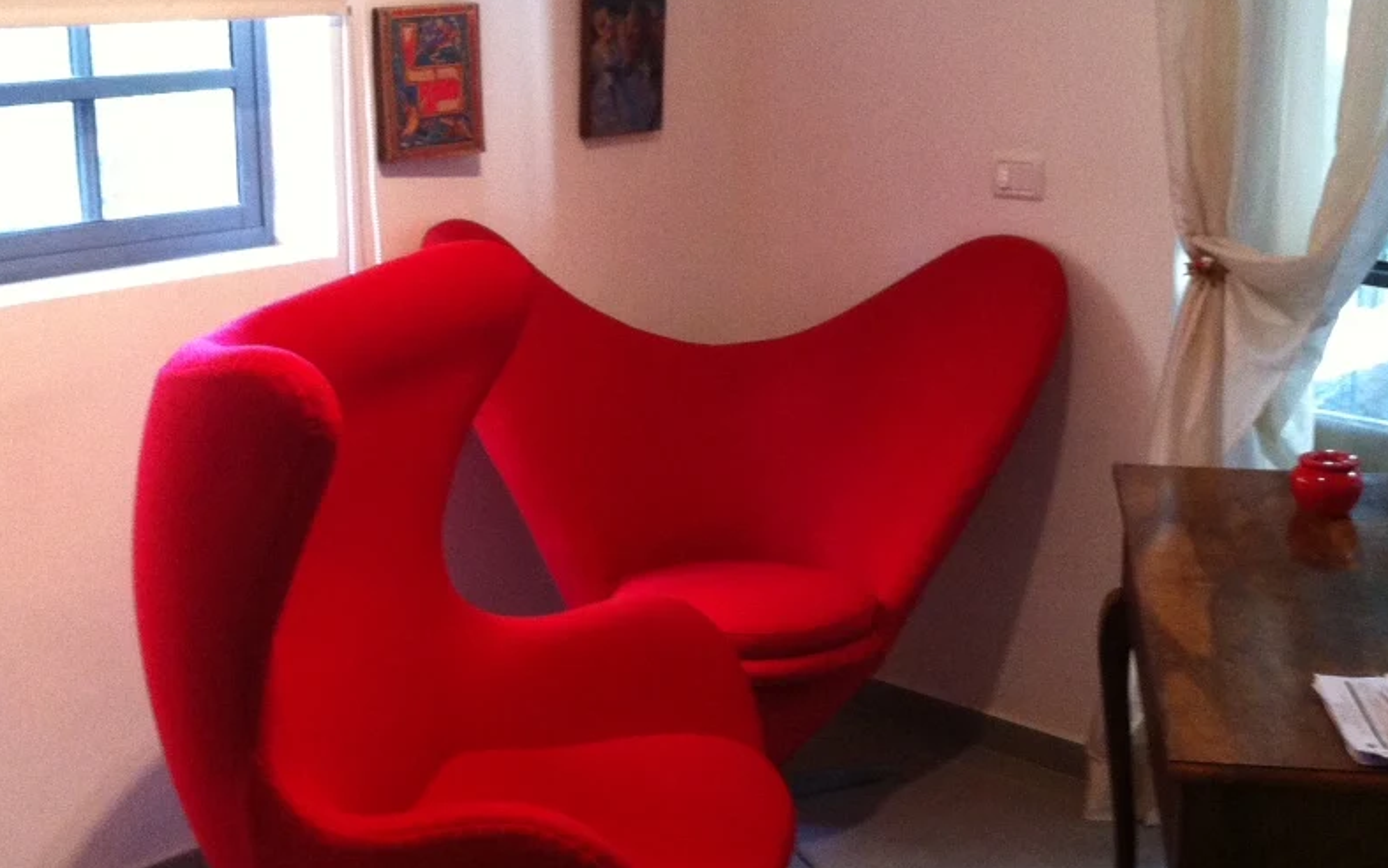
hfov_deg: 33.4
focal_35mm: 61
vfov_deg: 21.3
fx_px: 2308
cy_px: 397
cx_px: 815
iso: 320
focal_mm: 3.85
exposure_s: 1/15
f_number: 2.8
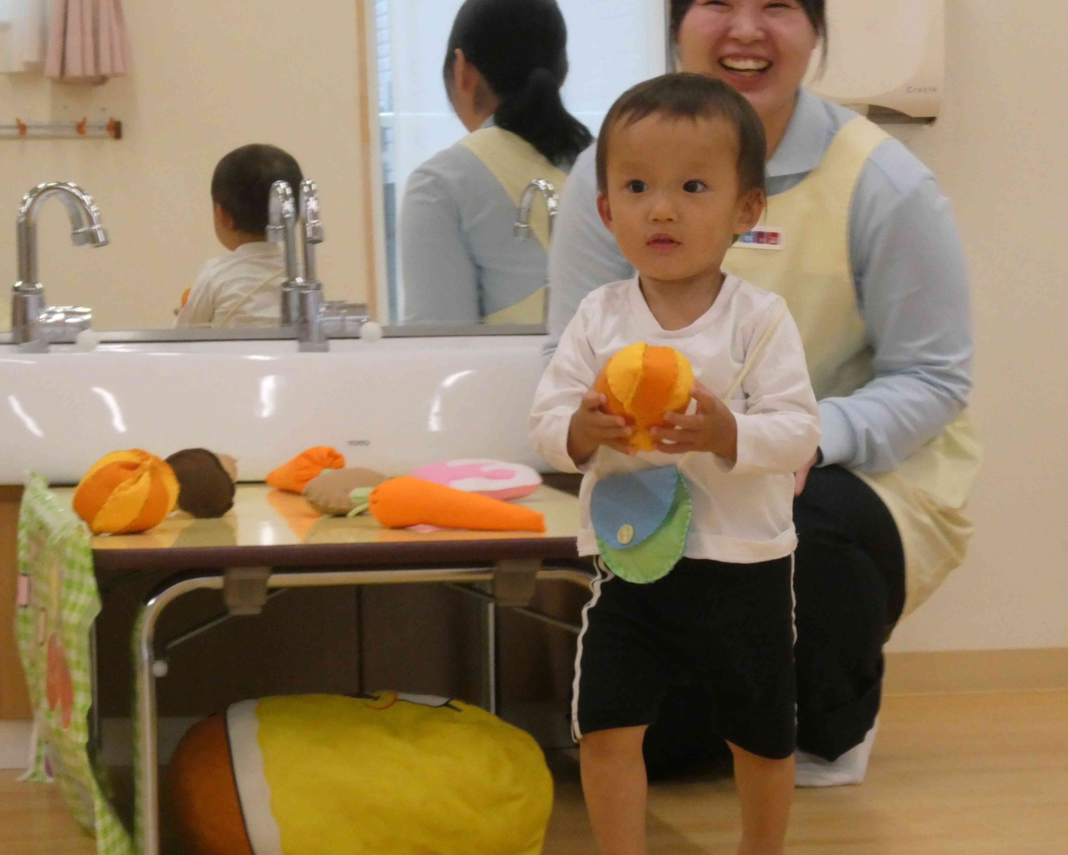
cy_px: 426
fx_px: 3509
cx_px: 528
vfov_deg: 13.9
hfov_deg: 17.3
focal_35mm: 111
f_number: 5.1
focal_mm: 19
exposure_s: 1/80
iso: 640
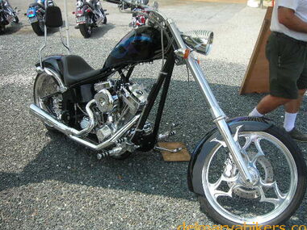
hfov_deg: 46.8
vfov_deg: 36.0
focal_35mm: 40
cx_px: 161
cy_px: 114
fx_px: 355
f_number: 3.2
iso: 50
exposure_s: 1/356
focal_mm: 6.3
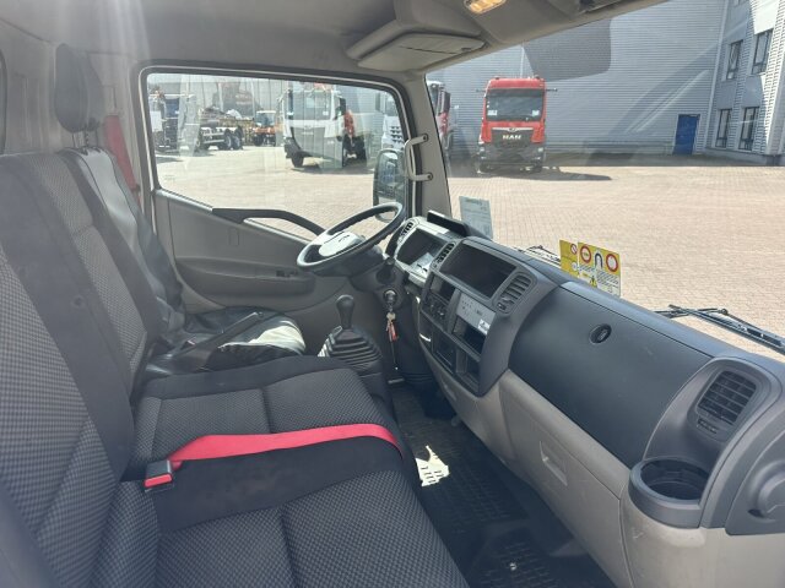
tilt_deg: -14.7
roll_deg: -0.9
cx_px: 392
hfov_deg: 71.6
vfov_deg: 56.8
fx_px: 544
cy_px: 294
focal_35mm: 24
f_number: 1.78
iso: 80
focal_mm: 6.86
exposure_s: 1/1131
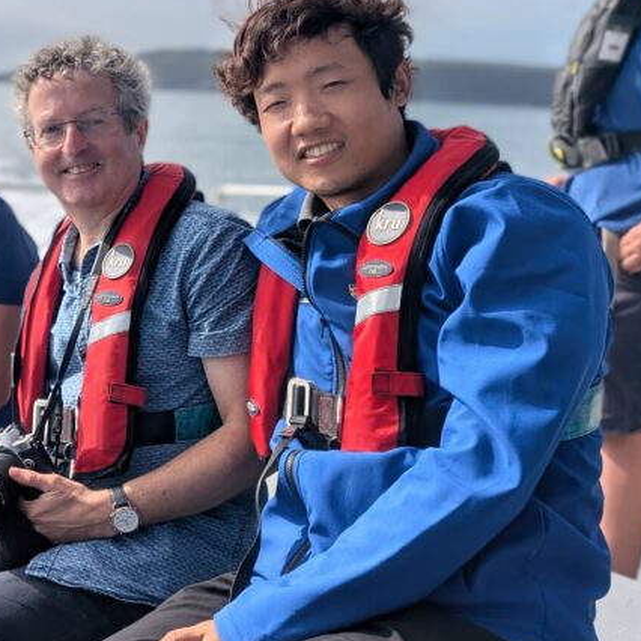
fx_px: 1068
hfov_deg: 30.7
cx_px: -20
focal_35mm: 51
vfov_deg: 33.2
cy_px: 223
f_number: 1.7
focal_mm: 4.53
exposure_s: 1/2703
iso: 27
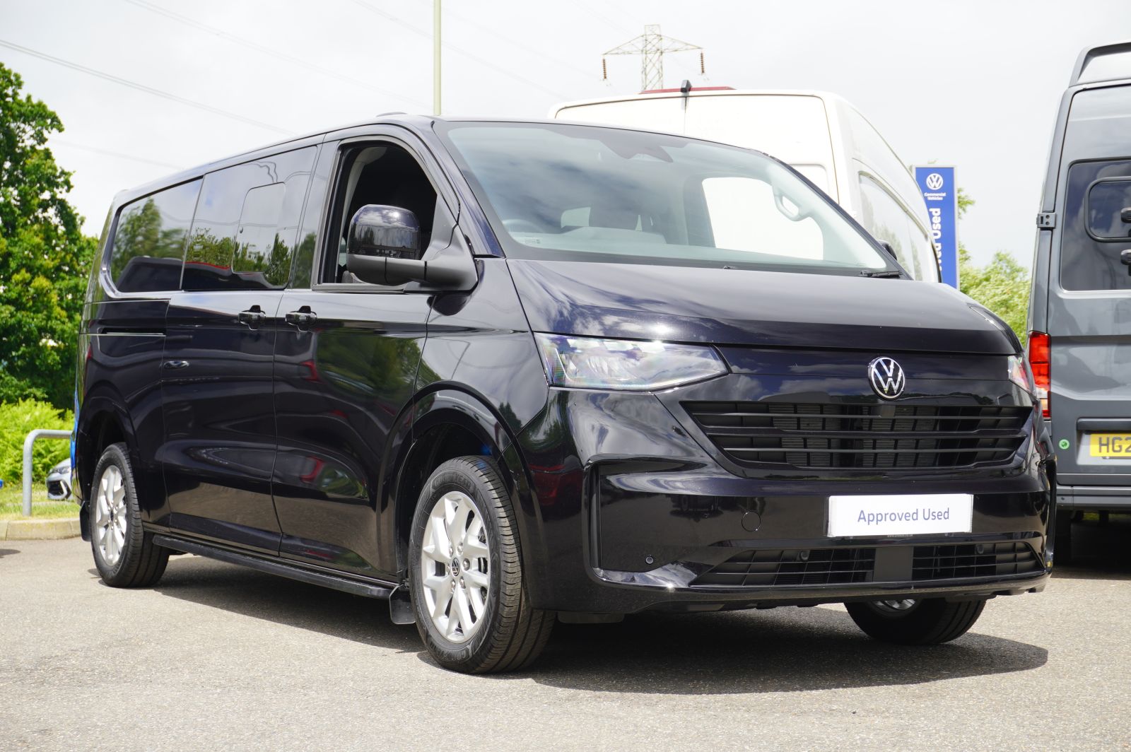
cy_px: 376
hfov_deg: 33.4
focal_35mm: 60
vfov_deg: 22.6
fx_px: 1883
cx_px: 566
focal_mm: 40
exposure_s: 1/100
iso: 100
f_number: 7.1
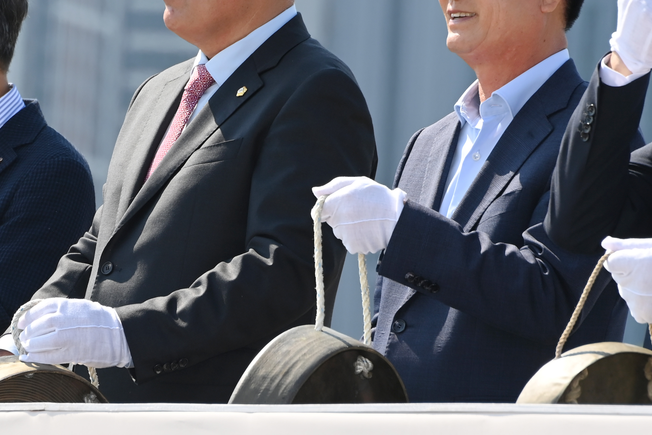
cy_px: 117
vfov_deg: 2.9
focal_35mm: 478
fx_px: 8656
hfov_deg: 4.3
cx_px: 170
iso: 320
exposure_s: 1/500
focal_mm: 300
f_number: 8
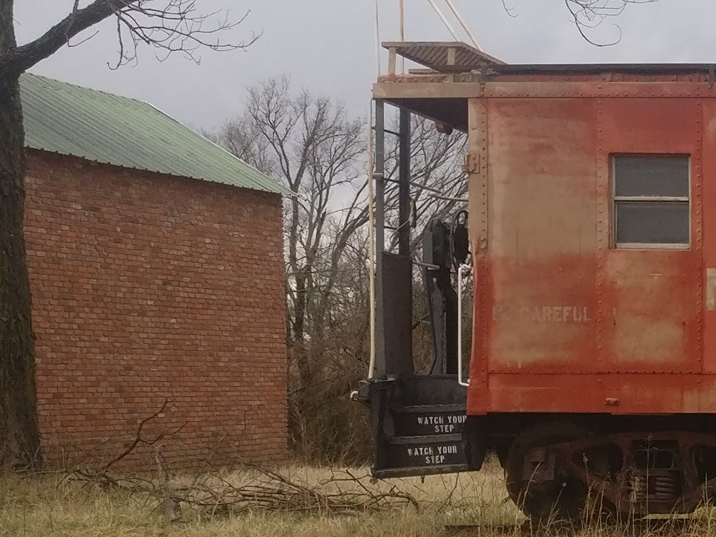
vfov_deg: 13.8
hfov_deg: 16.0
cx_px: 1220
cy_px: 437
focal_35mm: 107
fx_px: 2214
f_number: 2
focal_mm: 4.26
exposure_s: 1/338
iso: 100
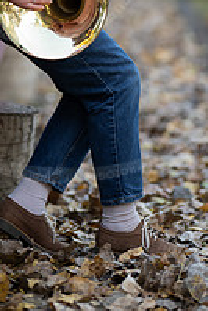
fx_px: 1661
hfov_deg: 7.2
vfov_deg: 10.6
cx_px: 47
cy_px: -20
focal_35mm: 192
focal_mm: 85
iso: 160
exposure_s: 1/500
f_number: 1.2
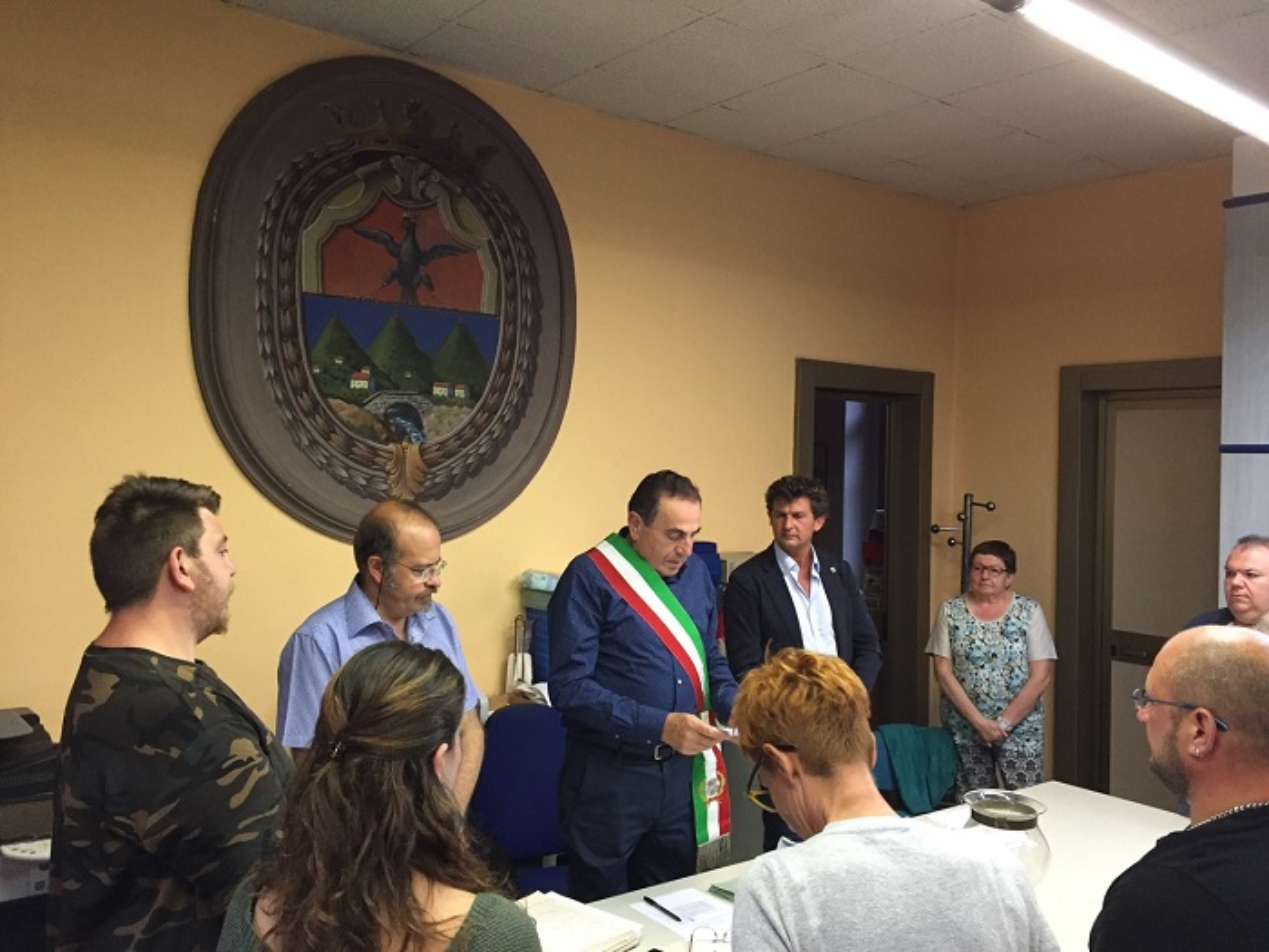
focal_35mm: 29
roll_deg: -1.3
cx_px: 634
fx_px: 1063
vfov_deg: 48.2
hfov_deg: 61.7
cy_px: 476
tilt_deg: +0.6
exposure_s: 1/33
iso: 200
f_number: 2.2
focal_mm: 4.15
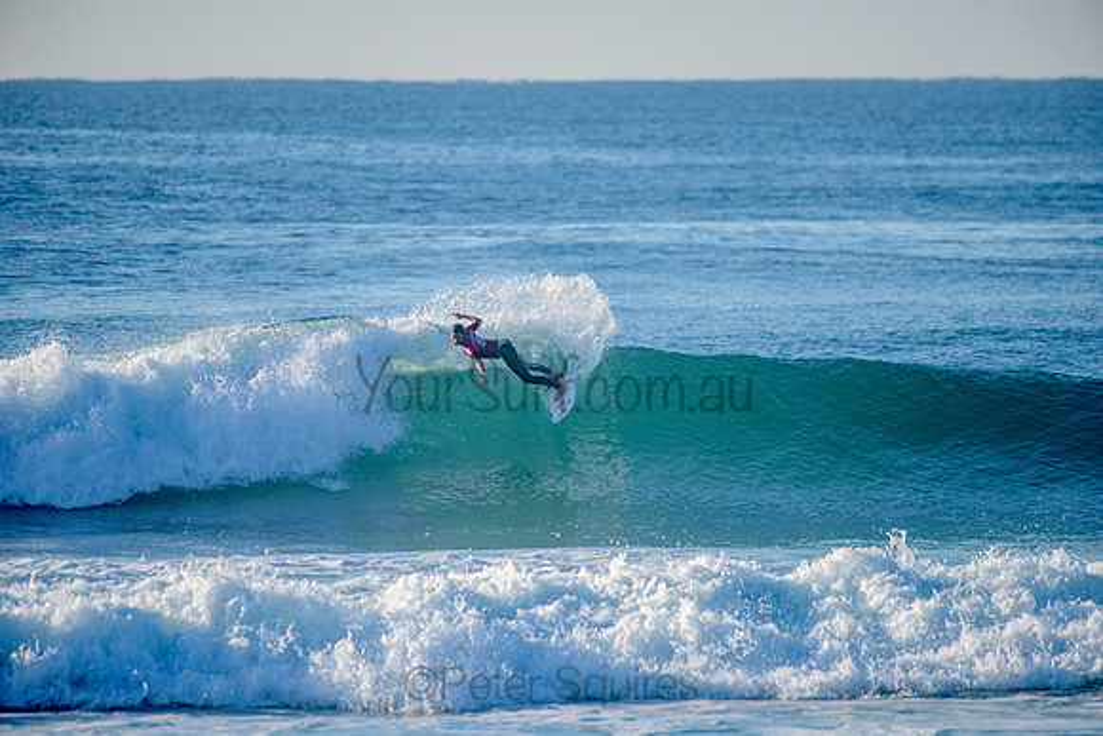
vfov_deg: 2.8
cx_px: 552
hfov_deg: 4.1
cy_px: 368
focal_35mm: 500
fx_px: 15322
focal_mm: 500
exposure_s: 1/1600
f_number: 5.6
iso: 220
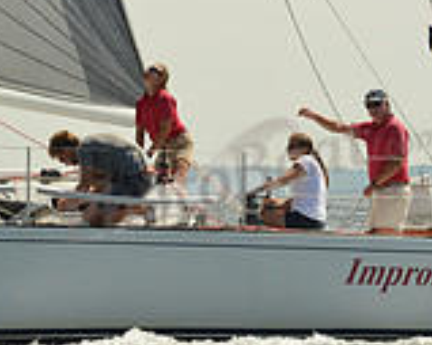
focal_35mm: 343
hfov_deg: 5.6
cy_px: 72
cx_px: -79
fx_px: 4383
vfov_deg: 4.5
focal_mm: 100
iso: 320
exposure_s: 1/1250
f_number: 9
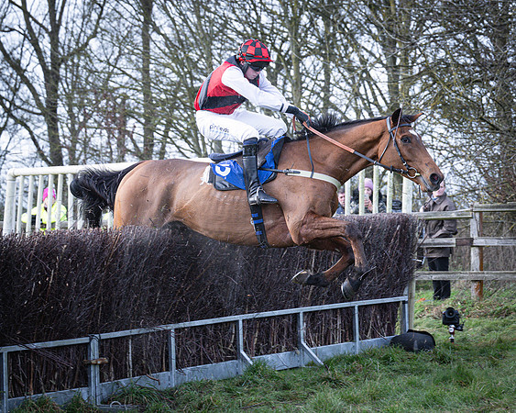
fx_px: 1796
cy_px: 178
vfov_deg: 13.1
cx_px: 318
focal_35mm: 118
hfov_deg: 16.3
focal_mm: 70
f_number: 4
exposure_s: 1/1000
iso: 800
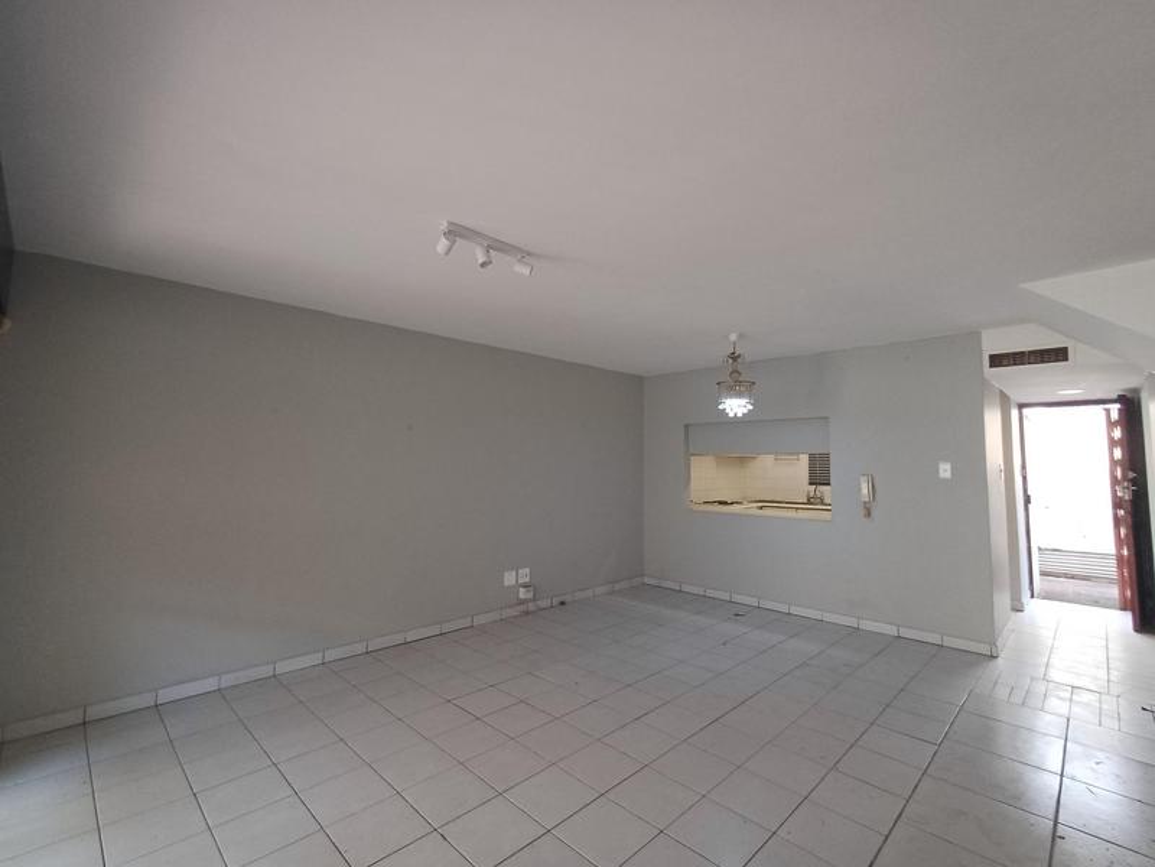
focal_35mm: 16
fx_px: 534
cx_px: 578
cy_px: 434
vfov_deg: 78.1
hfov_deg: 94.5
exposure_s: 1/50
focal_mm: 1.64
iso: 125
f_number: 2.2
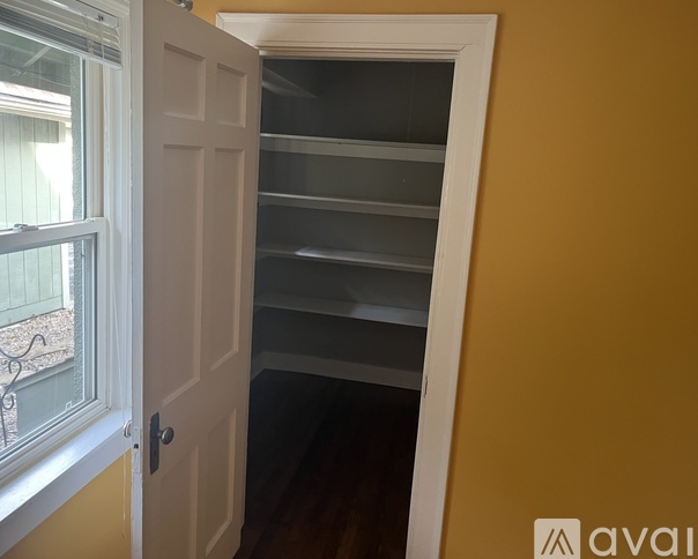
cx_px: 336
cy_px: 276
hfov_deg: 62.2
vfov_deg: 51.6
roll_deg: -4.9
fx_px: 579
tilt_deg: -13.1
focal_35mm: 28
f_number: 1.6
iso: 160
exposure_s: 1/60
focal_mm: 5.1
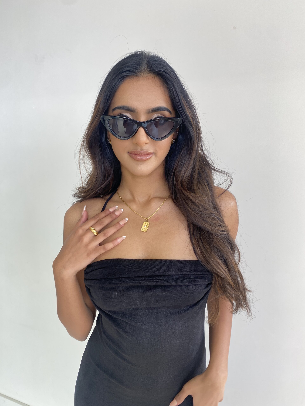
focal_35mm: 26
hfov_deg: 53.1
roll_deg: +1.2
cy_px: 203
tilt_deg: -7.5
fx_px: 305
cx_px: 152
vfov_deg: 67.3
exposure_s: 1/100
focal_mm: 4.25
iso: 50
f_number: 1.8
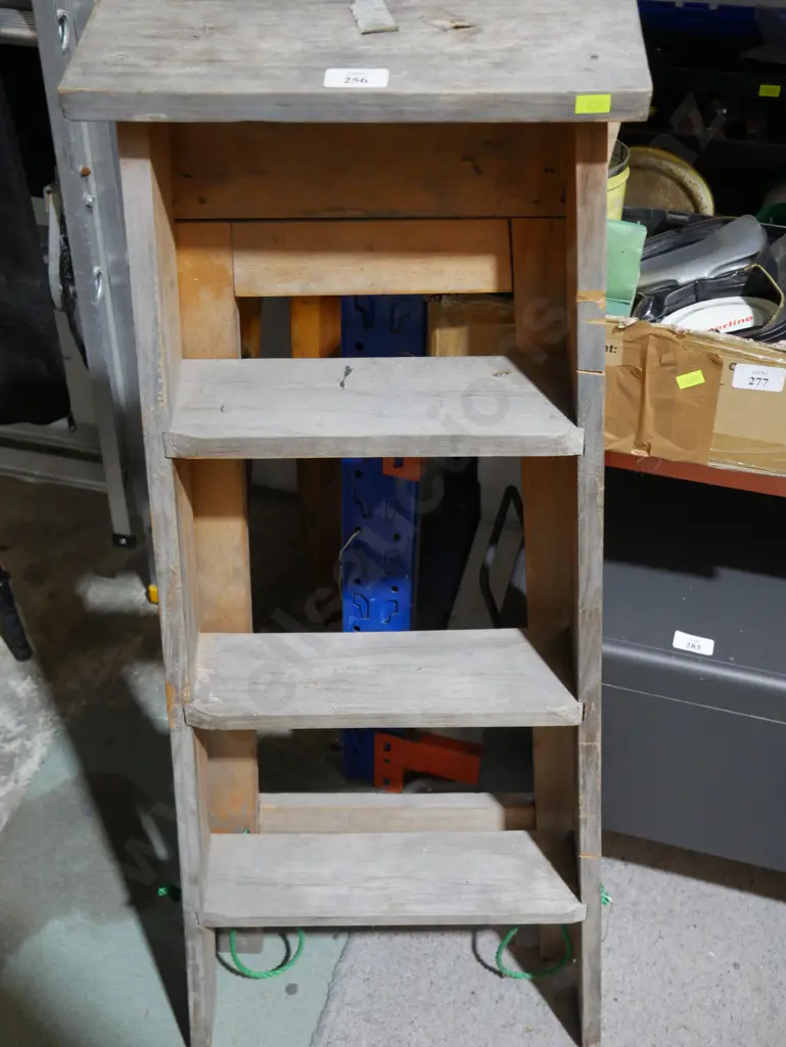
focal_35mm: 38
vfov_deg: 49.0
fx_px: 1149
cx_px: 393
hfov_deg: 37.8
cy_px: 524
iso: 800
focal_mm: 19
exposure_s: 1/60
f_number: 4.1
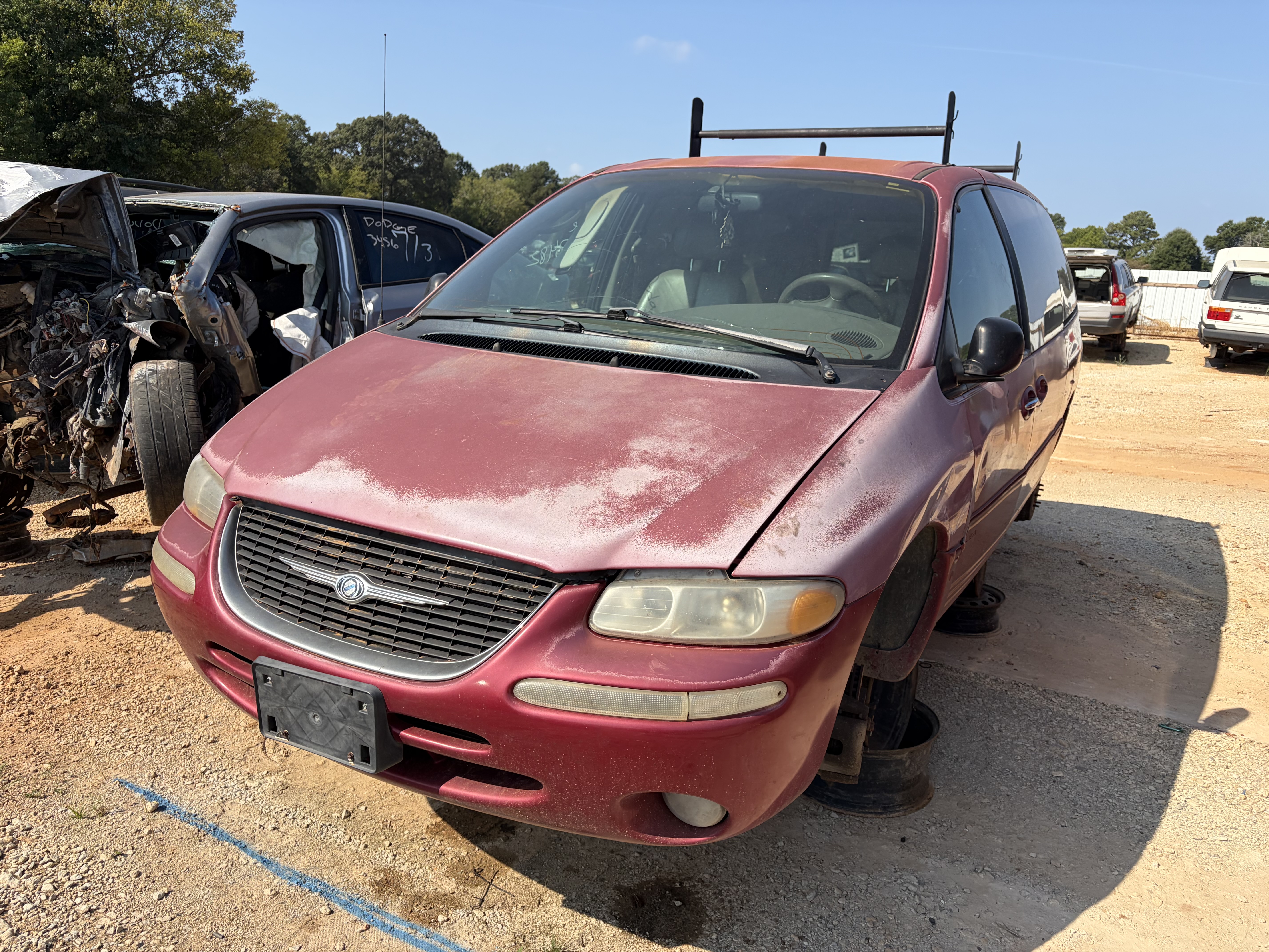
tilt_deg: -10.5
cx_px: 634
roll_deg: -2.2
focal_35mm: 26
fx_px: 953
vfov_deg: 53.1
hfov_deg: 67.3
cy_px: 476
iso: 64
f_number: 1.6
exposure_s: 1/4065
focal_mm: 5.96
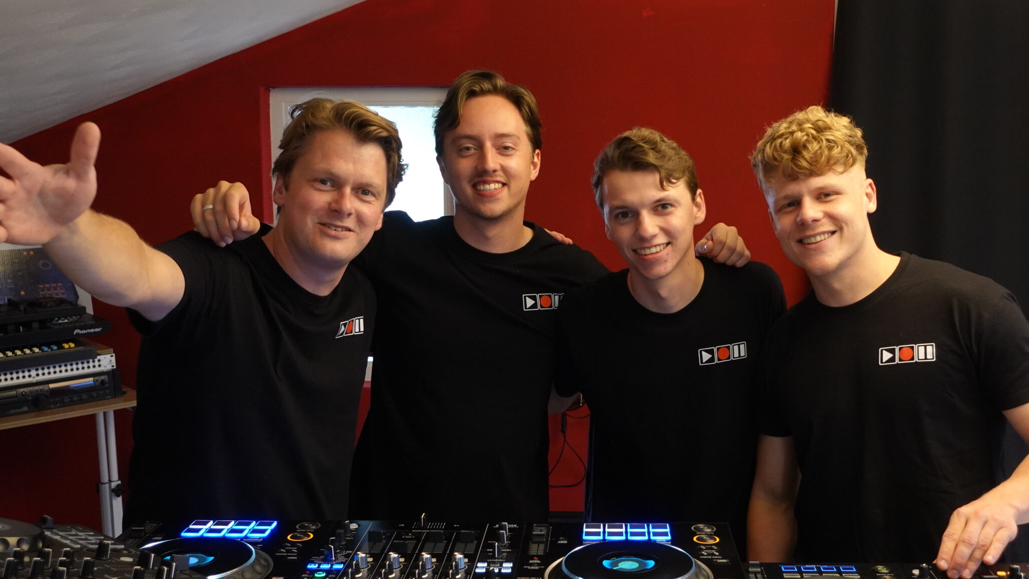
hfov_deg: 48.3
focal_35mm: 42
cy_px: 332
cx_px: 567
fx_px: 1146
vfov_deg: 28.3
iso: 800
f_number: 2.8
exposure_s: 1/30
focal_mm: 12.39
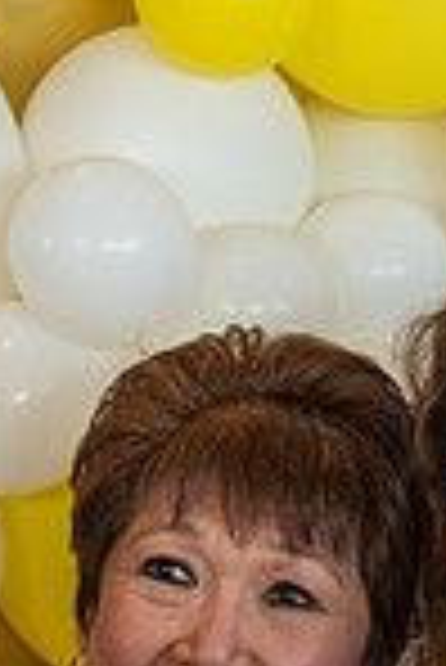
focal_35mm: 549
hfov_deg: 2.5
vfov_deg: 3.7
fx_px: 10178
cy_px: 603
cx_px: 739
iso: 800
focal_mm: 140
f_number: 2.8
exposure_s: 1/320
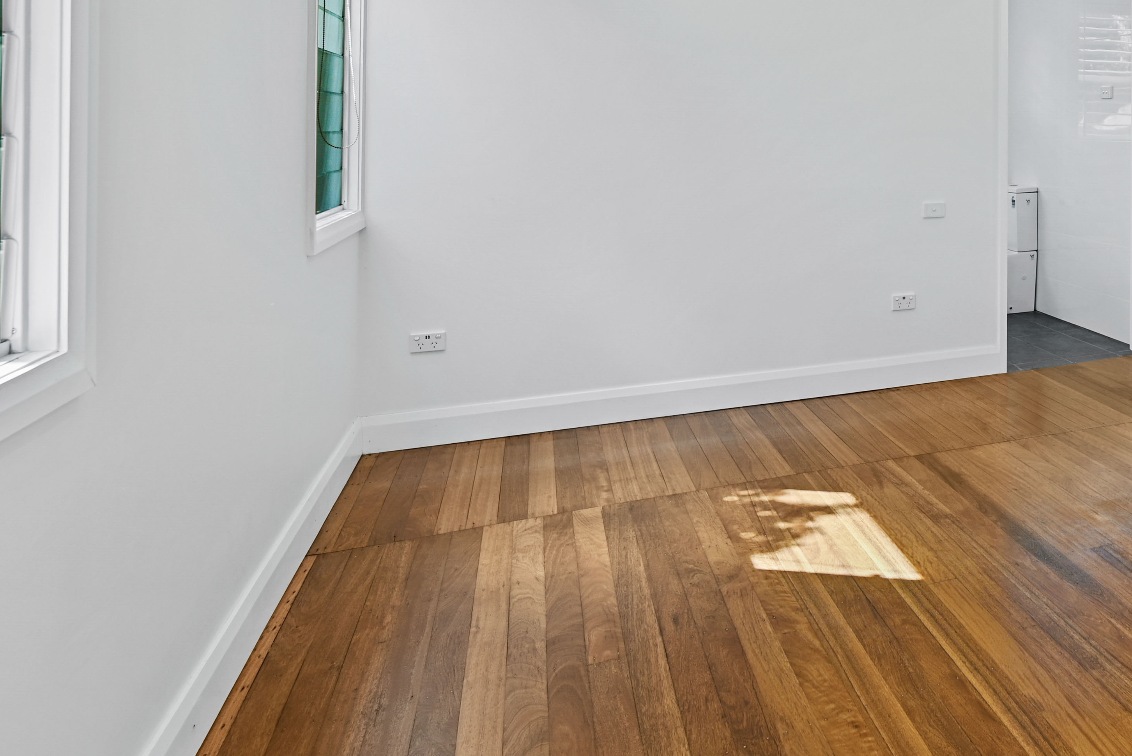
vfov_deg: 43.2
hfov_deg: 55.7
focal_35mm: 29
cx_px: 1006
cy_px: 167
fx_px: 912
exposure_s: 1/25
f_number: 4
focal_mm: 14
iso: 100
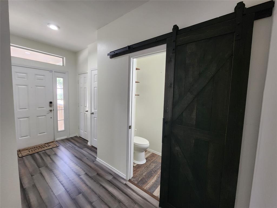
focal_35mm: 13
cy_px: 104
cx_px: 138
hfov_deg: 106.2
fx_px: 104
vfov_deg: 89.9
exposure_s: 1/60
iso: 250
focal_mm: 2.2
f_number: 2.2
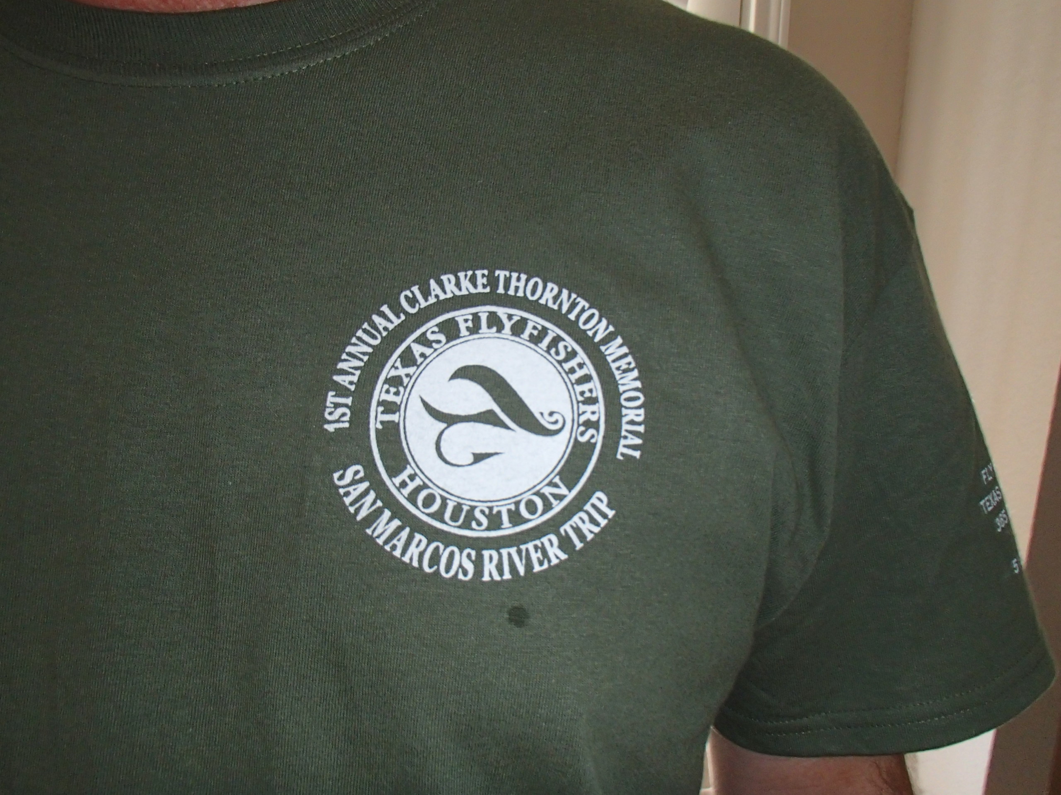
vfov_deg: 49.7
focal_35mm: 28
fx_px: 858
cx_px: 530
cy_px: 398
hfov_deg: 63.4
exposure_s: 1/30
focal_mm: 5
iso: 400
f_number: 3.9
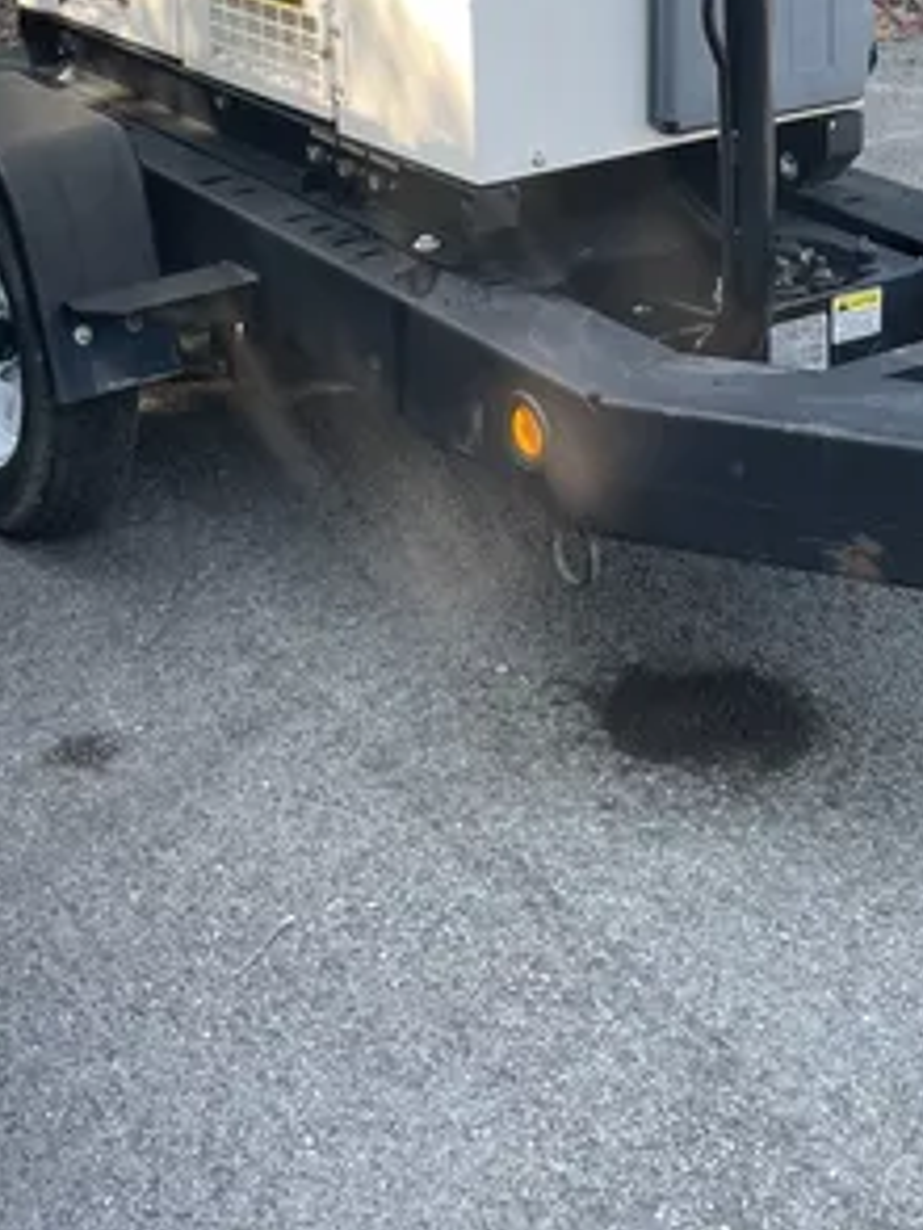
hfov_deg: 22.6
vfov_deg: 27.9
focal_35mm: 65
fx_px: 2309
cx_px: 407
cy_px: -31
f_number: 1.6
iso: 32
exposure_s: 1/318
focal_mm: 4.2
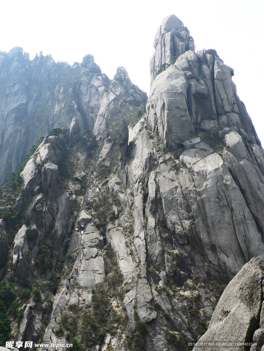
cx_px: 132
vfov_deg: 51.4
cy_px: 176
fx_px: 366
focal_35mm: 36
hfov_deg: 39.7
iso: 80
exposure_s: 1/320
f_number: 4
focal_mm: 6
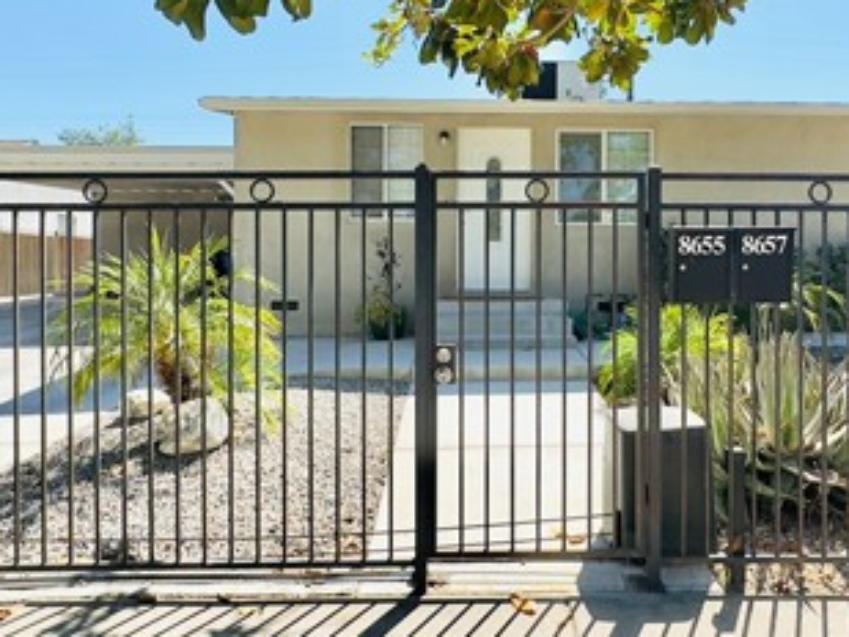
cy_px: 272
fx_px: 712
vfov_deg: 48.1
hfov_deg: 61.3
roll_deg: -0.3
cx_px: 489
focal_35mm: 29
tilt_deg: +0.0
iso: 50
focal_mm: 2.22
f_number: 2.2
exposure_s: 1/1401
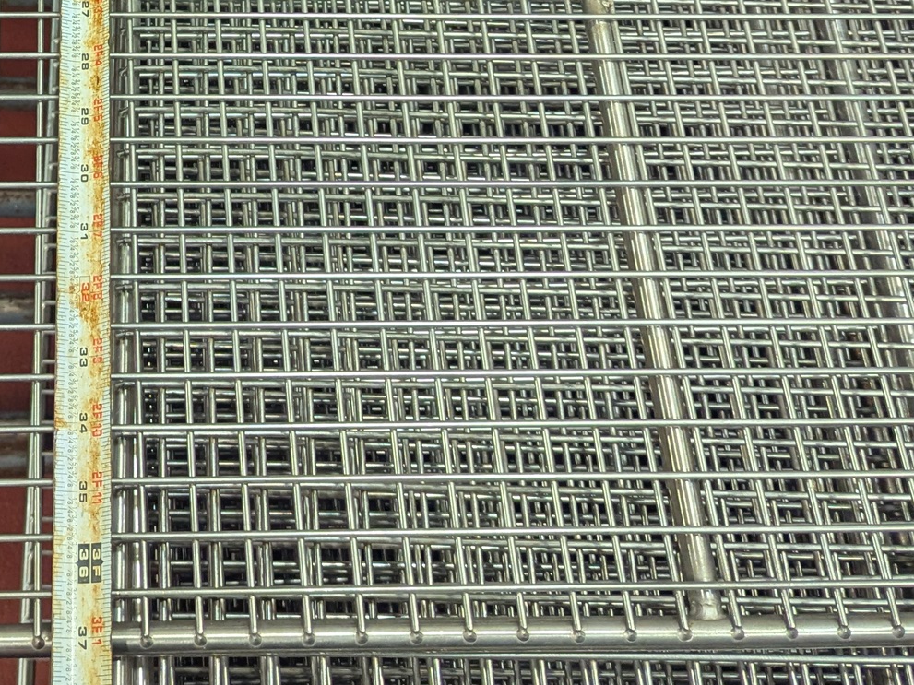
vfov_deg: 22.2
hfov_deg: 30.2
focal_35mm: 62
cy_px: -89
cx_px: 133
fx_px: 1637
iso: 405
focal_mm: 6.81
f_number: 1.85
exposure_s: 1/120
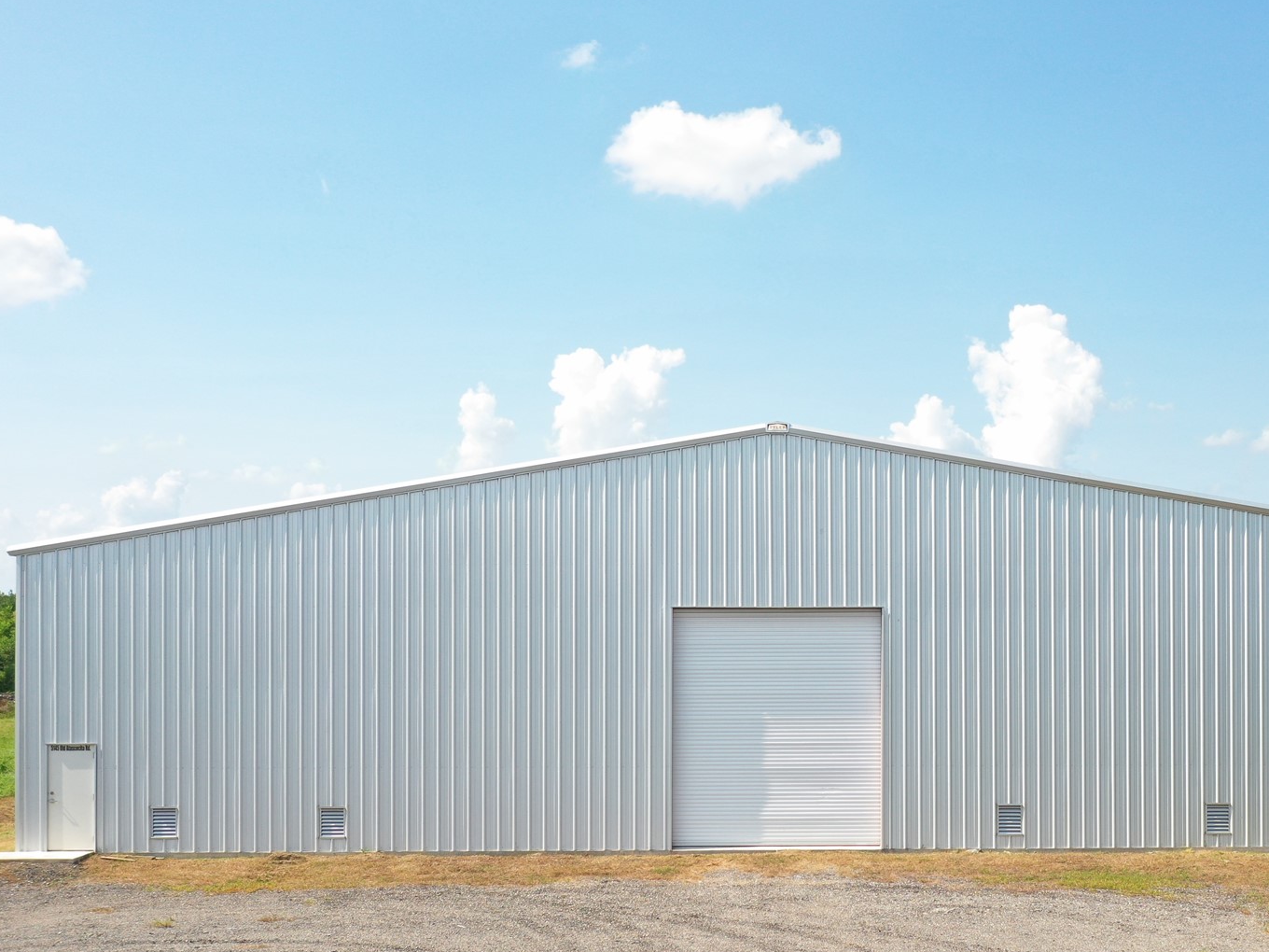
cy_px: 626
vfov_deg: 33.3
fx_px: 1576
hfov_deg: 43.4
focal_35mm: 43
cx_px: 812
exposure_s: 1/80
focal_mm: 10.26
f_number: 4
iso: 100
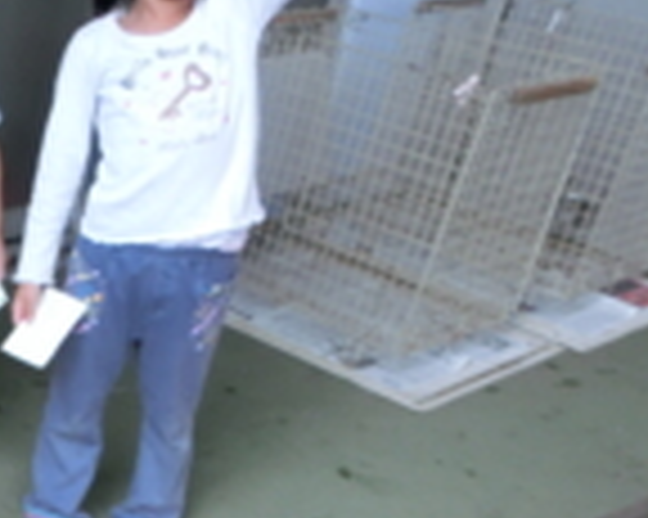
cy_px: 541
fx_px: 1246
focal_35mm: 65
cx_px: -238
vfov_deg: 22.4
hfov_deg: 24.6
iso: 200
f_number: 3
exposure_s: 1/125
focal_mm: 4.24
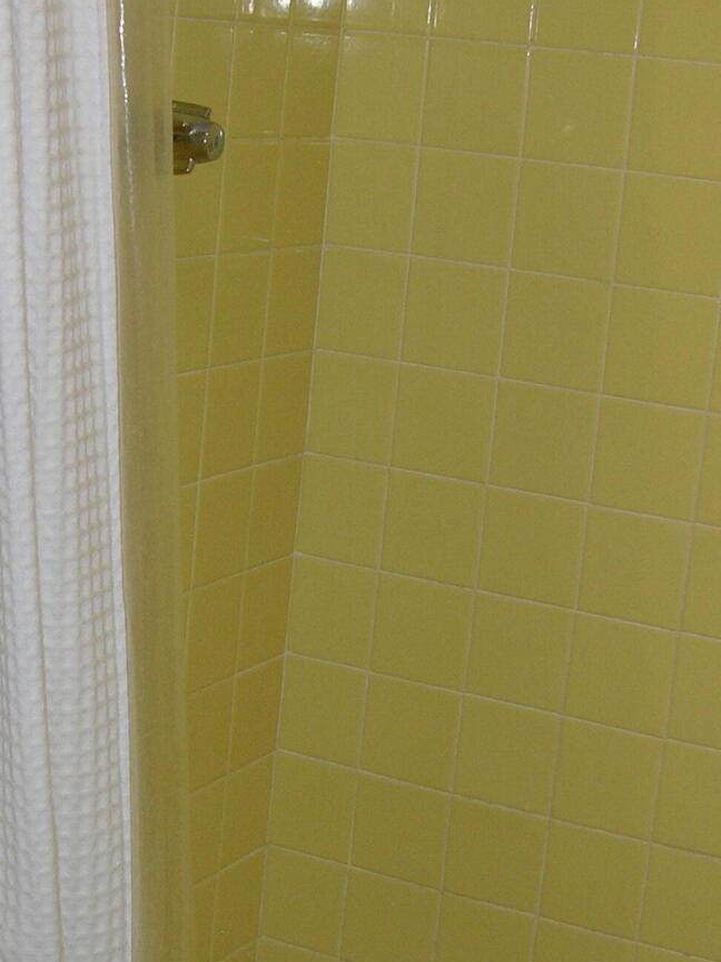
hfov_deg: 18.2
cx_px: 247
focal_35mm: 81
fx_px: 2249
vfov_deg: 24.1
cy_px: 533
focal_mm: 8.9
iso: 100
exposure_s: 1/60.1
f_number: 2.8
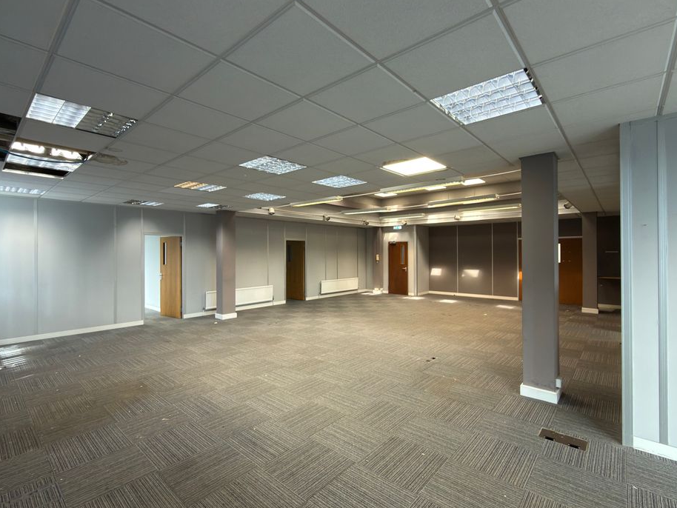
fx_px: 333
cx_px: 336
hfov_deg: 91.0
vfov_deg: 74.8
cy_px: 253
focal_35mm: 17
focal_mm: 2.22
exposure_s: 1/25
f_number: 2.2
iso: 100
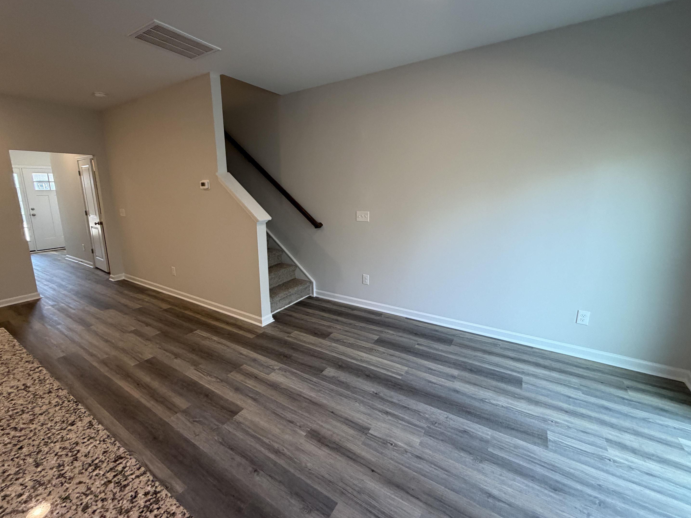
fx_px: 299
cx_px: 335
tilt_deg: -10.3
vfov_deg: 81.6
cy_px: 241
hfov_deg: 98.1
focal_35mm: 15
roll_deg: +4.6
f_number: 2.2
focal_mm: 2.22
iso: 160
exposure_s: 1/120
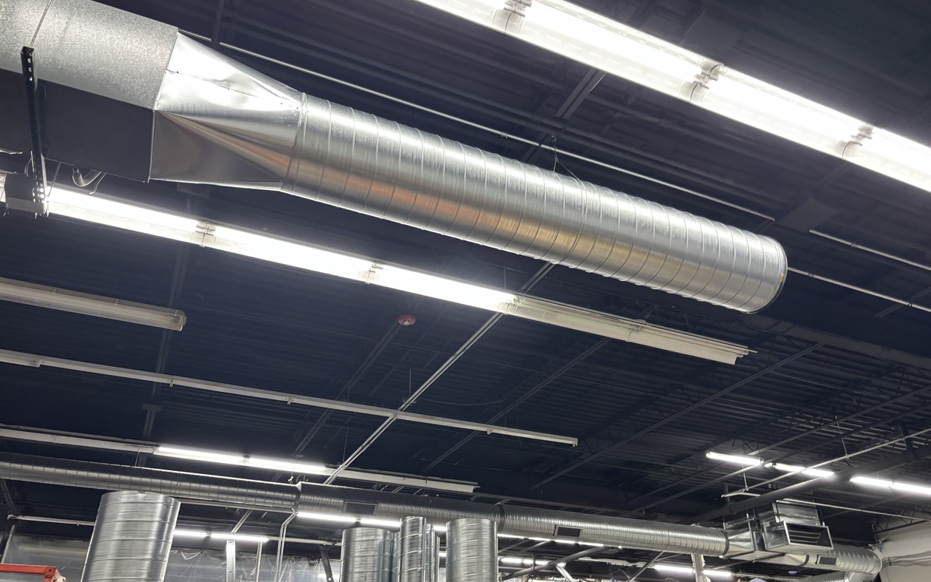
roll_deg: +0.6
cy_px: 292
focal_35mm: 28
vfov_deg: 44.5
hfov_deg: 66.5
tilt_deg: +31.3
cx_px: 466
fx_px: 710
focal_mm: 5.96
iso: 160
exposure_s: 1/60
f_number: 1.6
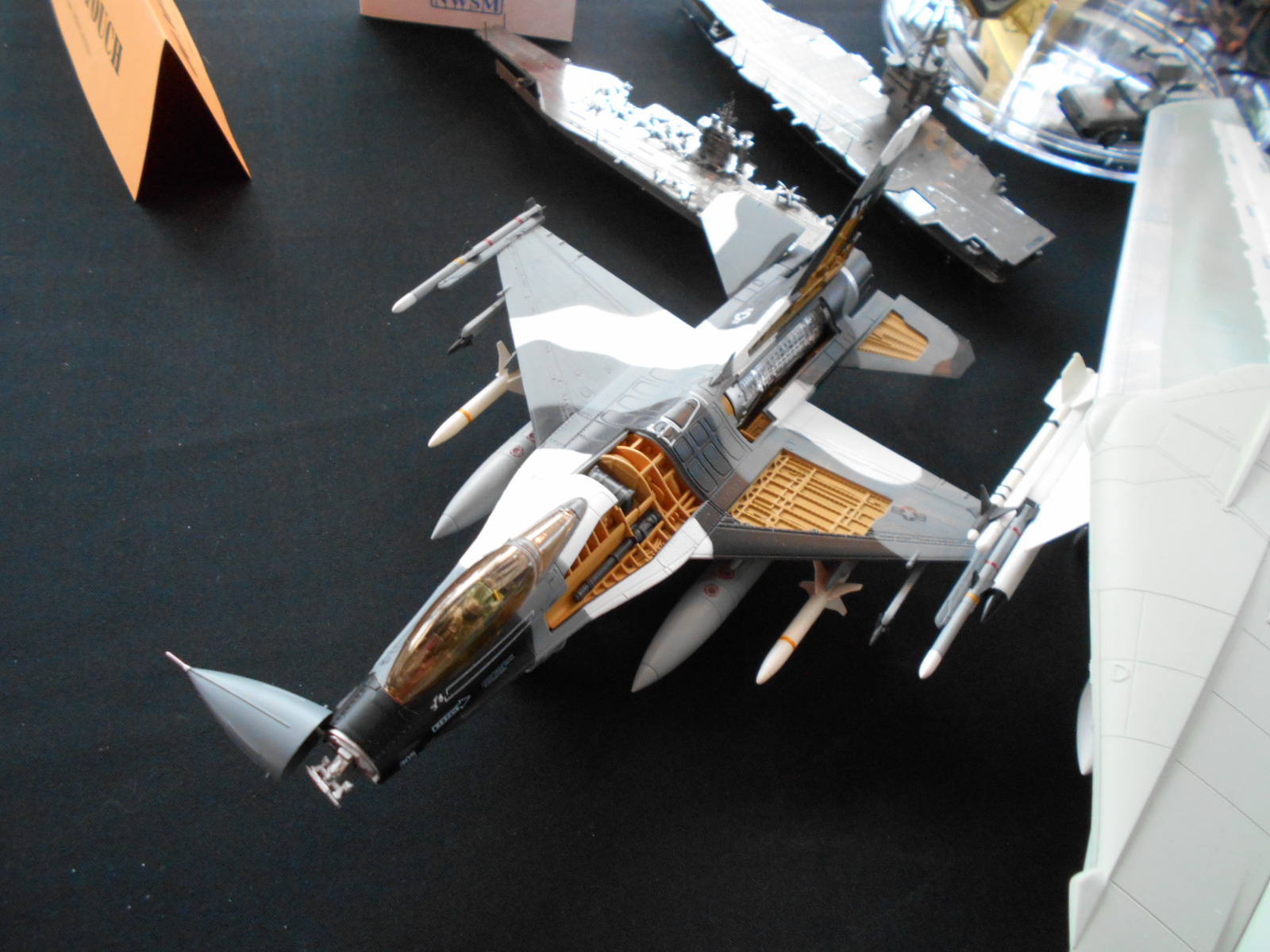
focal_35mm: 26
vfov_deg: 53.1
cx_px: 635
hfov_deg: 67.3
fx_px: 954
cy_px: 476
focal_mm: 4.6
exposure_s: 1/30
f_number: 3.2
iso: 360
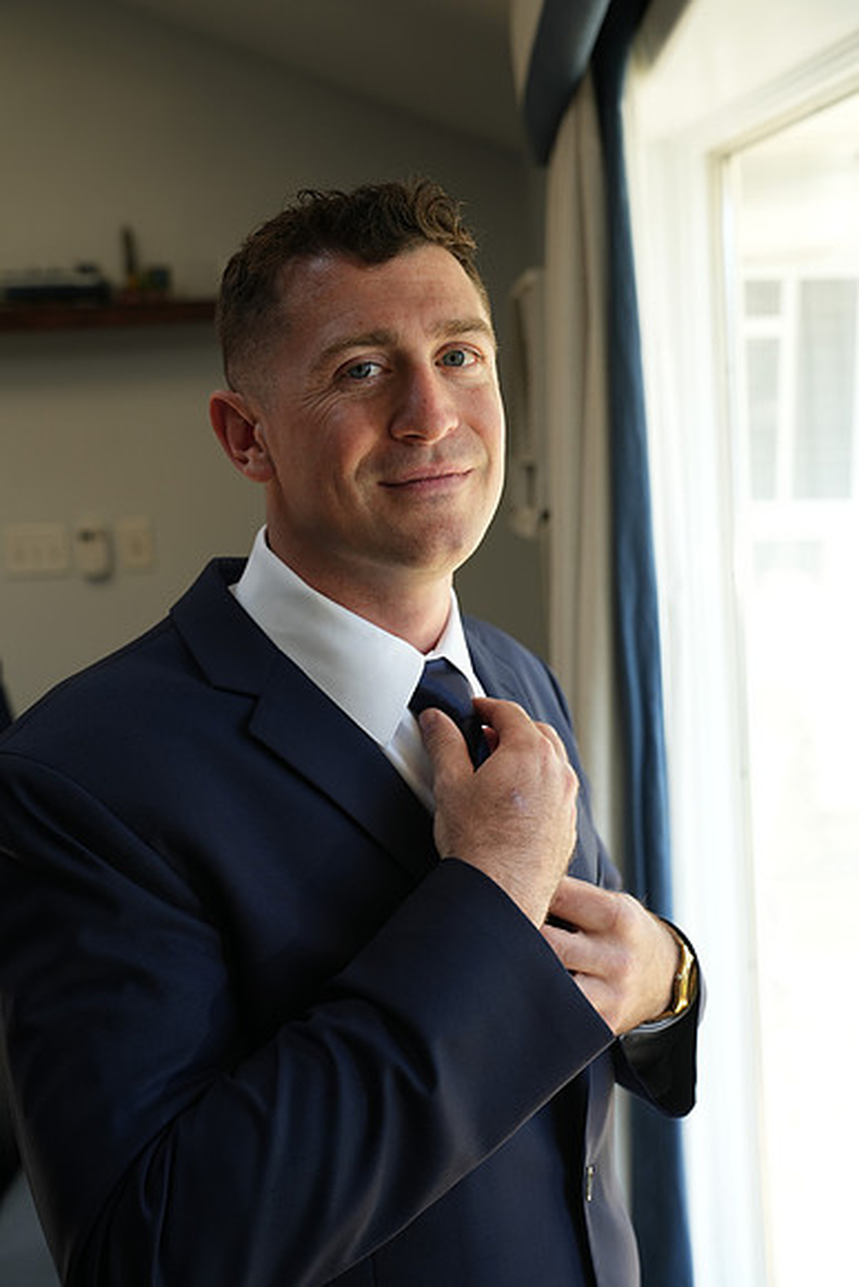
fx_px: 1466
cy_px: 644
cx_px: 430
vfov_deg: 47.4
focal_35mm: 41
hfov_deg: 32.6
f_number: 4
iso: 640
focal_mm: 41
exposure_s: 1/200
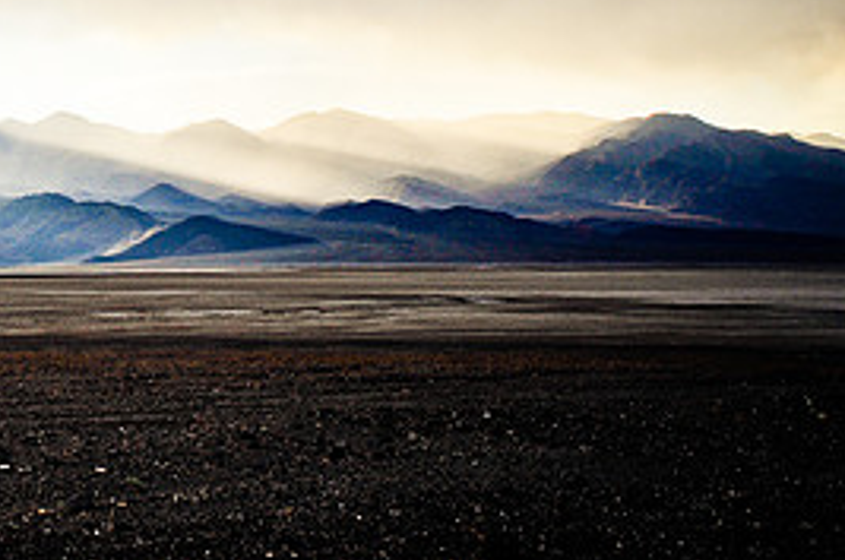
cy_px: -47
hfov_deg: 22.5
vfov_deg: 15.3
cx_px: -6
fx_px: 2038
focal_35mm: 87
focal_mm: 40
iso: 400
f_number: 9
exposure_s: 1/320
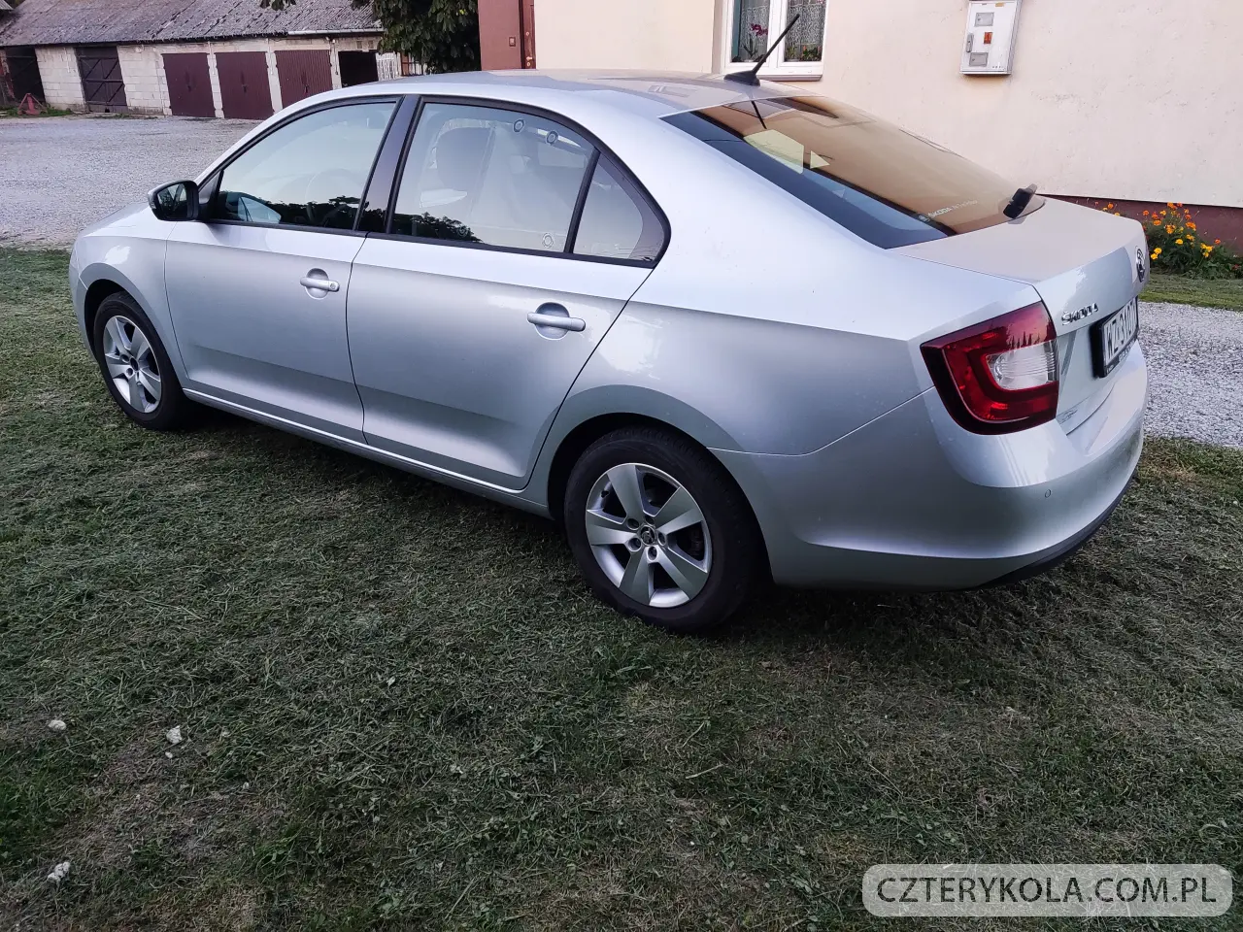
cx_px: 622
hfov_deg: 69.4
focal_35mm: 25
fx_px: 898
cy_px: 466
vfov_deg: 54.9
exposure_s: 1/50
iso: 120
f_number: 1.79
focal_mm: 4.71
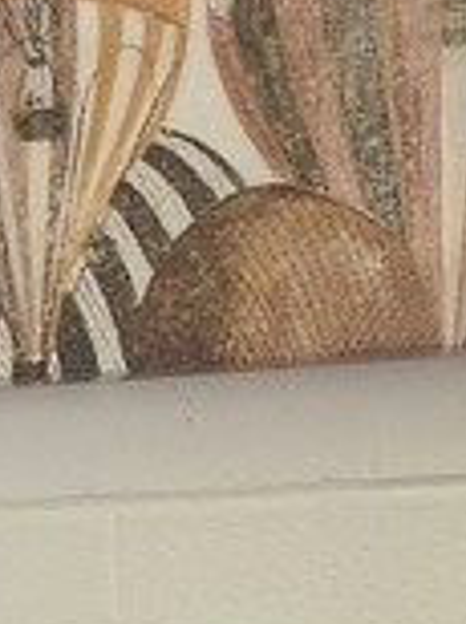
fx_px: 2754
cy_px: 2042
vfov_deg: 9.3
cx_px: 109
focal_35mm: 153
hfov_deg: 9.7
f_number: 1.8
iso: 500
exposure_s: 1/60
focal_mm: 5.4
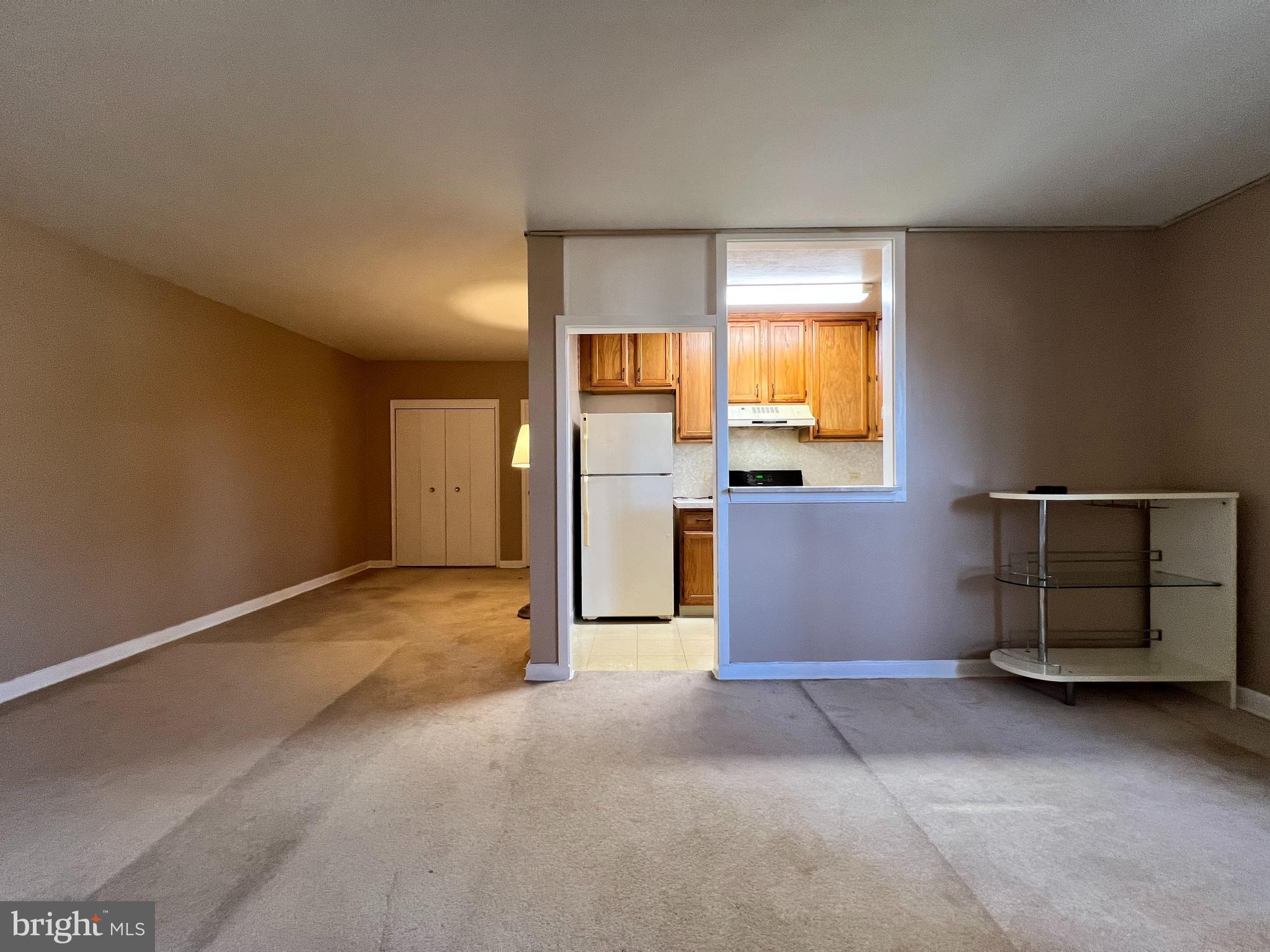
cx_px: 635
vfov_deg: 89.9
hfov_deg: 106.2
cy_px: 476
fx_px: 477
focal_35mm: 13
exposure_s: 1/60
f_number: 1.8
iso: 200
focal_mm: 1.57
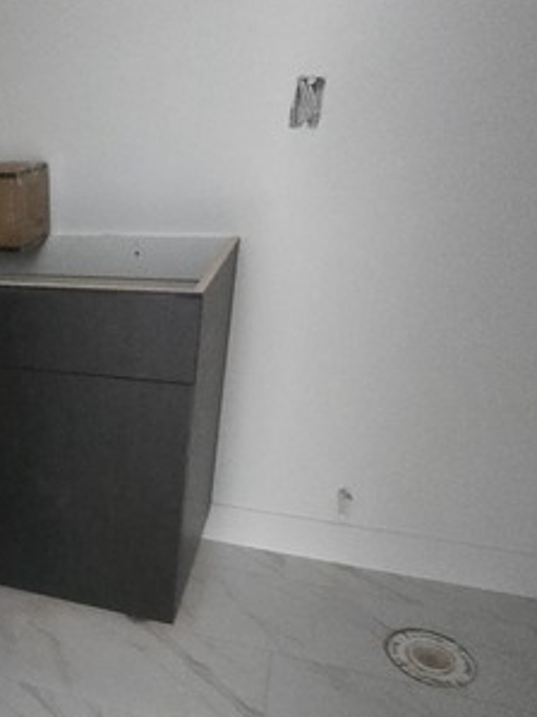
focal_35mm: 29
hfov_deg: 42.1
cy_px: 478
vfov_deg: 60.2
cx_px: 7
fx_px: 600
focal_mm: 2.2
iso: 1250
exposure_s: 1/30
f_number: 2.2
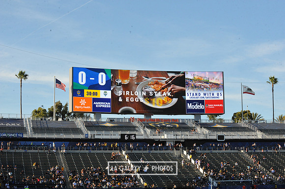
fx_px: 633
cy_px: 94
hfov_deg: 25.4
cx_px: 142
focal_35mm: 80
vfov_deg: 17.0
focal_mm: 80
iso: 1600
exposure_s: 1/1000
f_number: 16
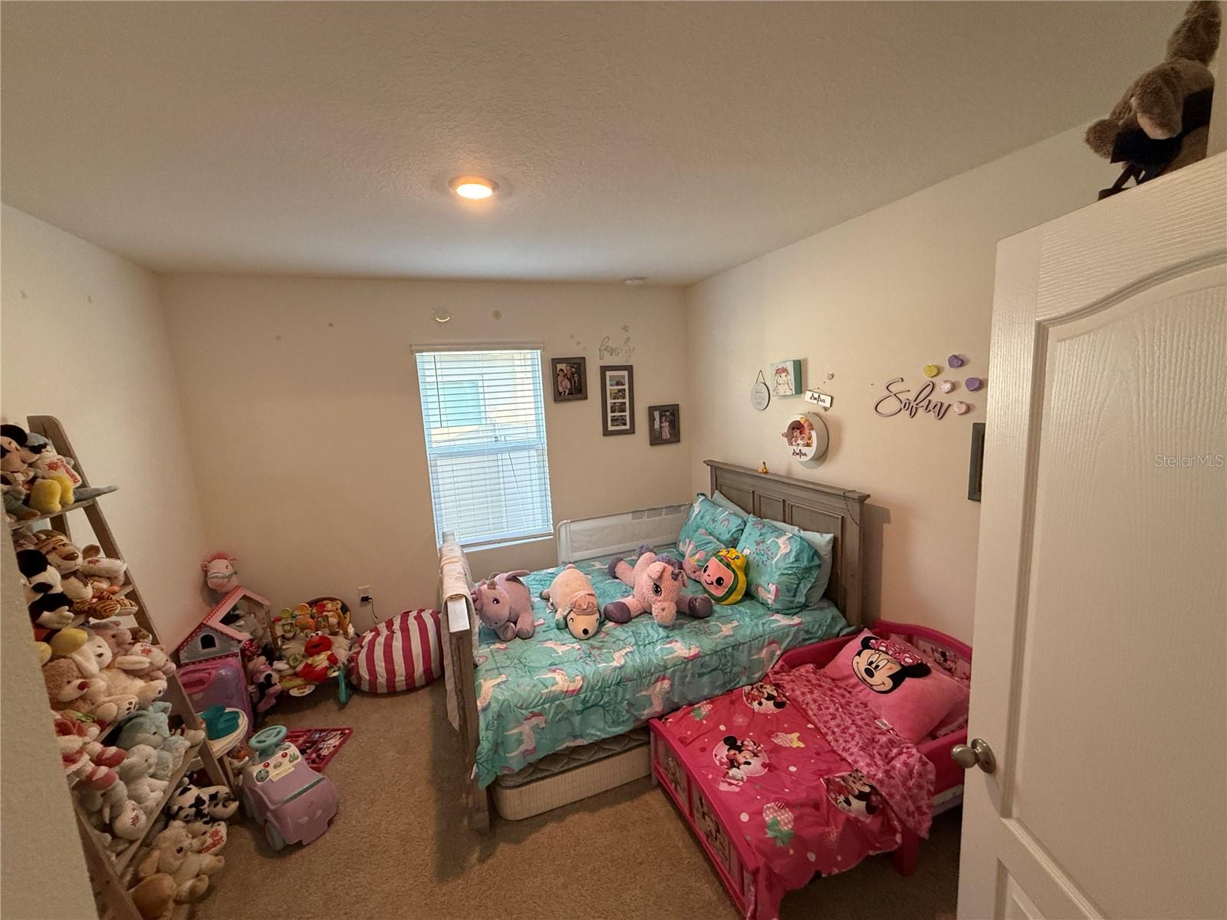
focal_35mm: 14
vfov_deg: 85.7
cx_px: 614
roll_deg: +3.1
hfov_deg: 102.1
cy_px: 460
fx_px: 496
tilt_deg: -8.9
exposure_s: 1/120
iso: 320
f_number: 2.2
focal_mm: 2.22
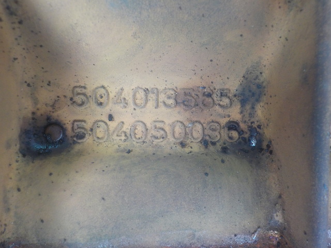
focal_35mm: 30
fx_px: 287
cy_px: 124
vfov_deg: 46.8
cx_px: 166
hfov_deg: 60.0
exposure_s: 1/30
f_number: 3.3
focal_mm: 4.1
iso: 360
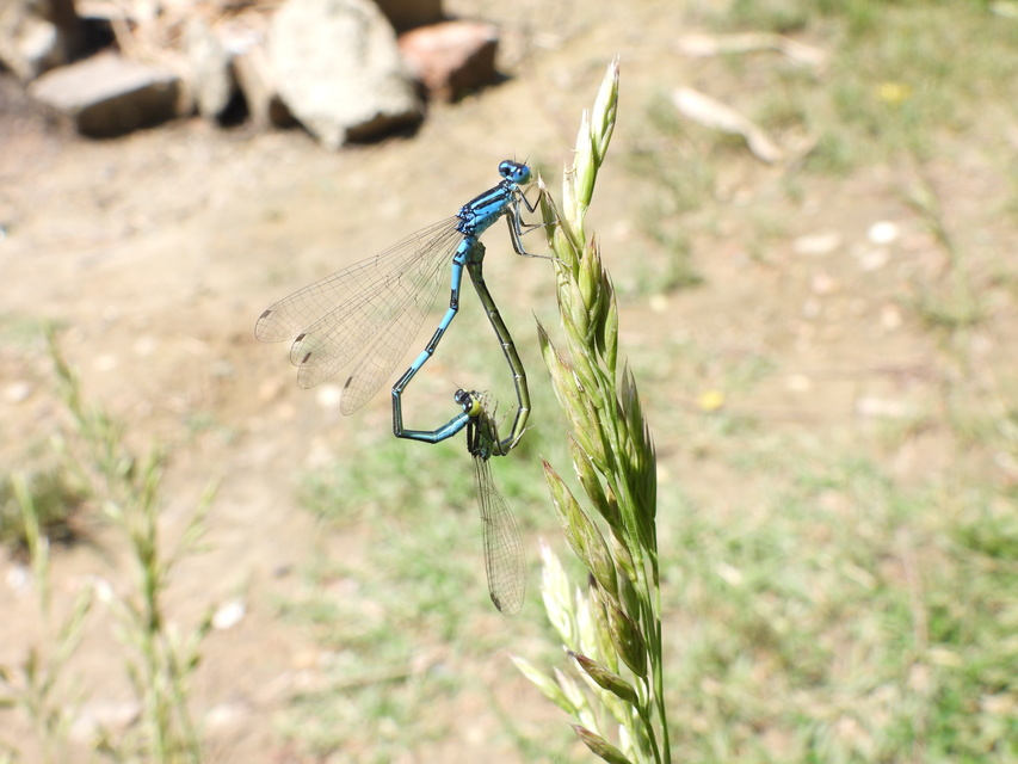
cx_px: 509
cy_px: 382
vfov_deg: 33.6
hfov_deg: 43.8
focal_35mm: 43
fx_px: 1265
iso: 100
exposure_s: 1/320
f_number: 5
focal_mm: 7.7
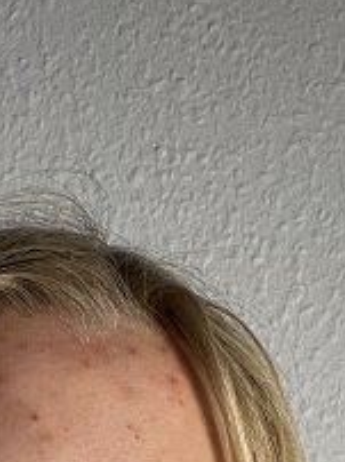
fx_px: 1345
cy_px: 691
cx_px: 53
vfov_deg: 17.5
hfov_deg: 14.5
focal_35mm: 101
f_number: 2.2
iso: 125
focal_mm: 2.71
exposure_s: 1/60
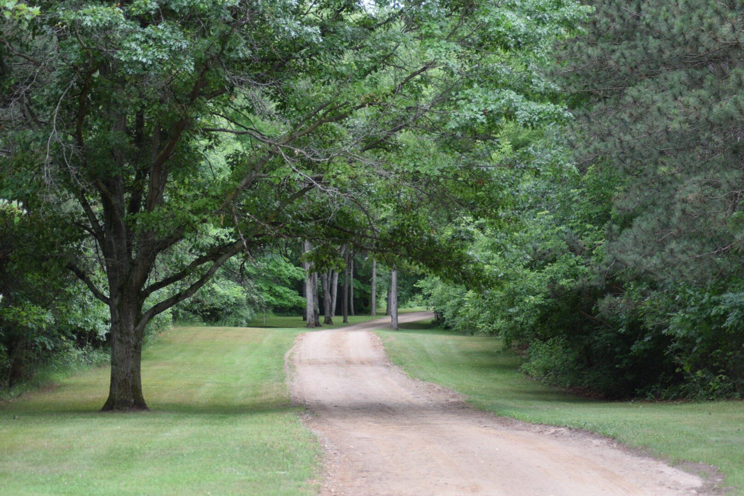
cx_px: 372
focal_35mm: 105
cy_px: 248
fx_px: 2170
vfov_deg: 13.0
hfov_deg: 19.5
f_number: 4.5
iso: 400
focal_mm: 70
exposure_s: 1/320
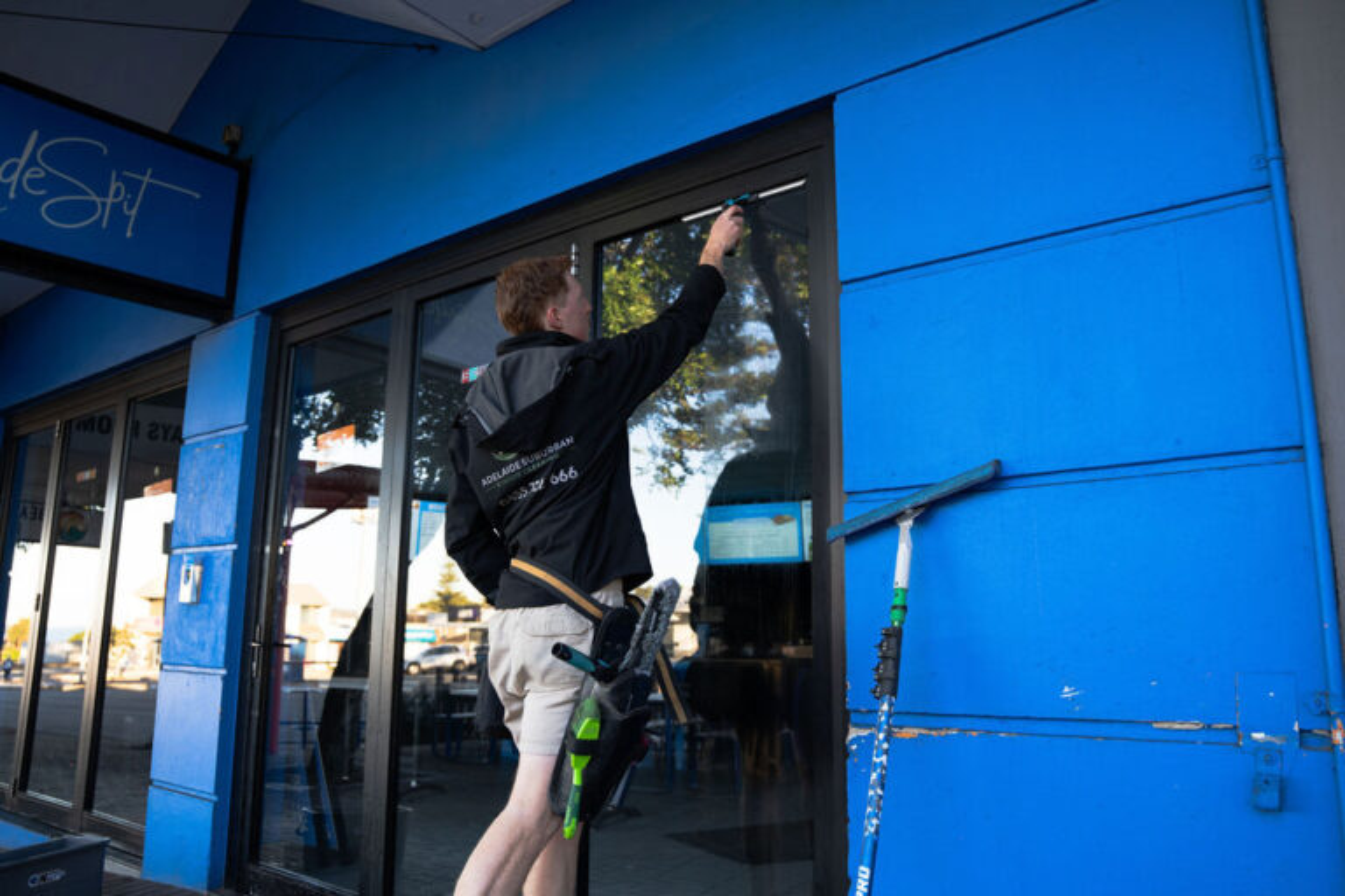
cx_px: 689
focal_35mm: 26
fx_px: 981
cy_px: 448
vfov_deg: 49.1
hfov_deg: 68.9
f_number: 2.8
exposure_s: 1/200
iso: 320
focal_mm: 24
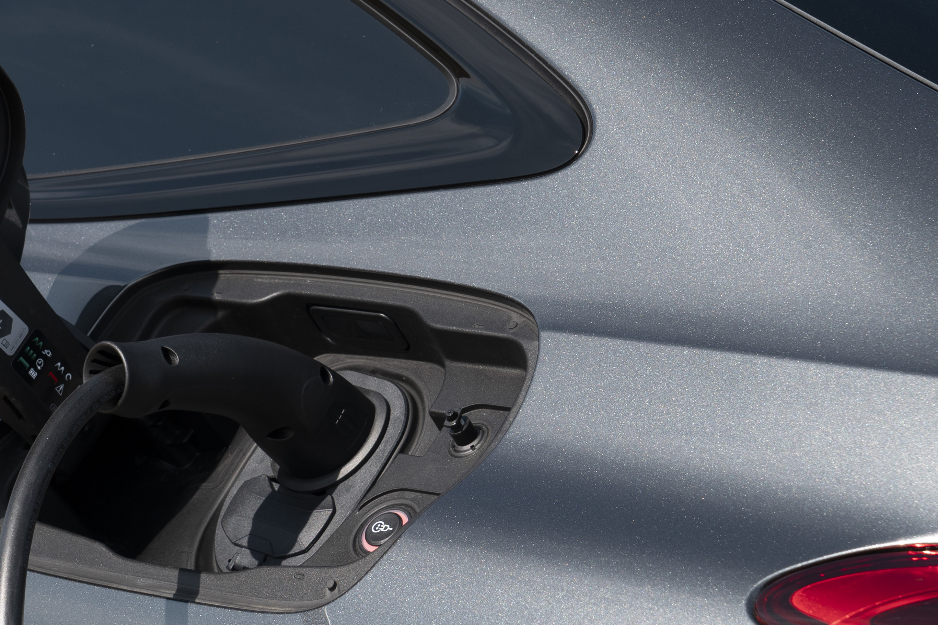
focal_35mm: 180
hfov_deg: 11.4
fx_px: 4690
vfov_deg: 7.6
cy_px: 233
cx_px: 321
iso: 100
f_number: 9
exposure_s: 1/200
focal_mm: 82
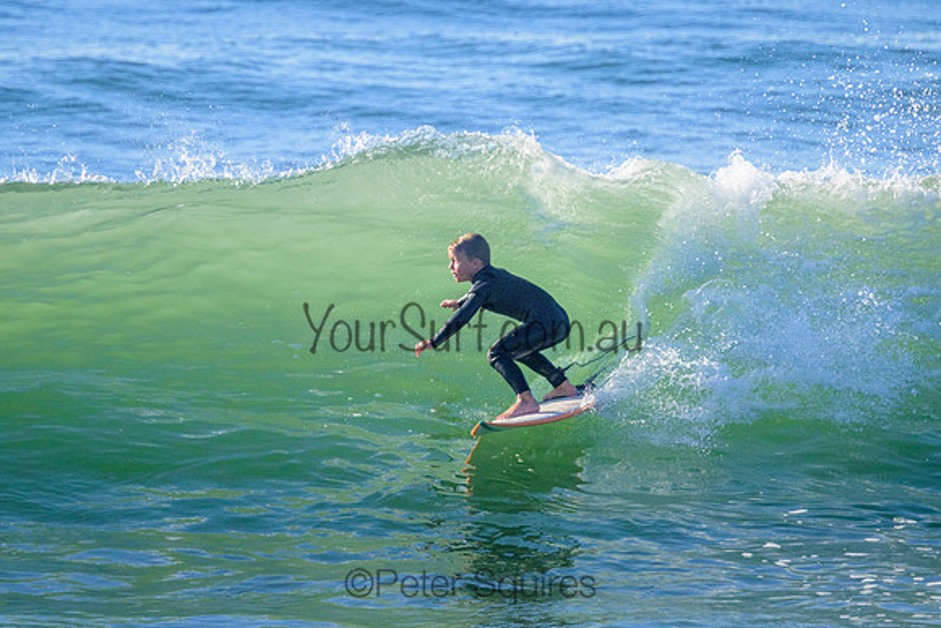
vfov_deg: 1.5
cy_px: 256
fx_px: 24754
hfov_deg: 2.2
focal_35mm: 947
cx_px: 464
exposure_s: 1/2000
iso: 1250
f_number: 11
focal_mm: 800
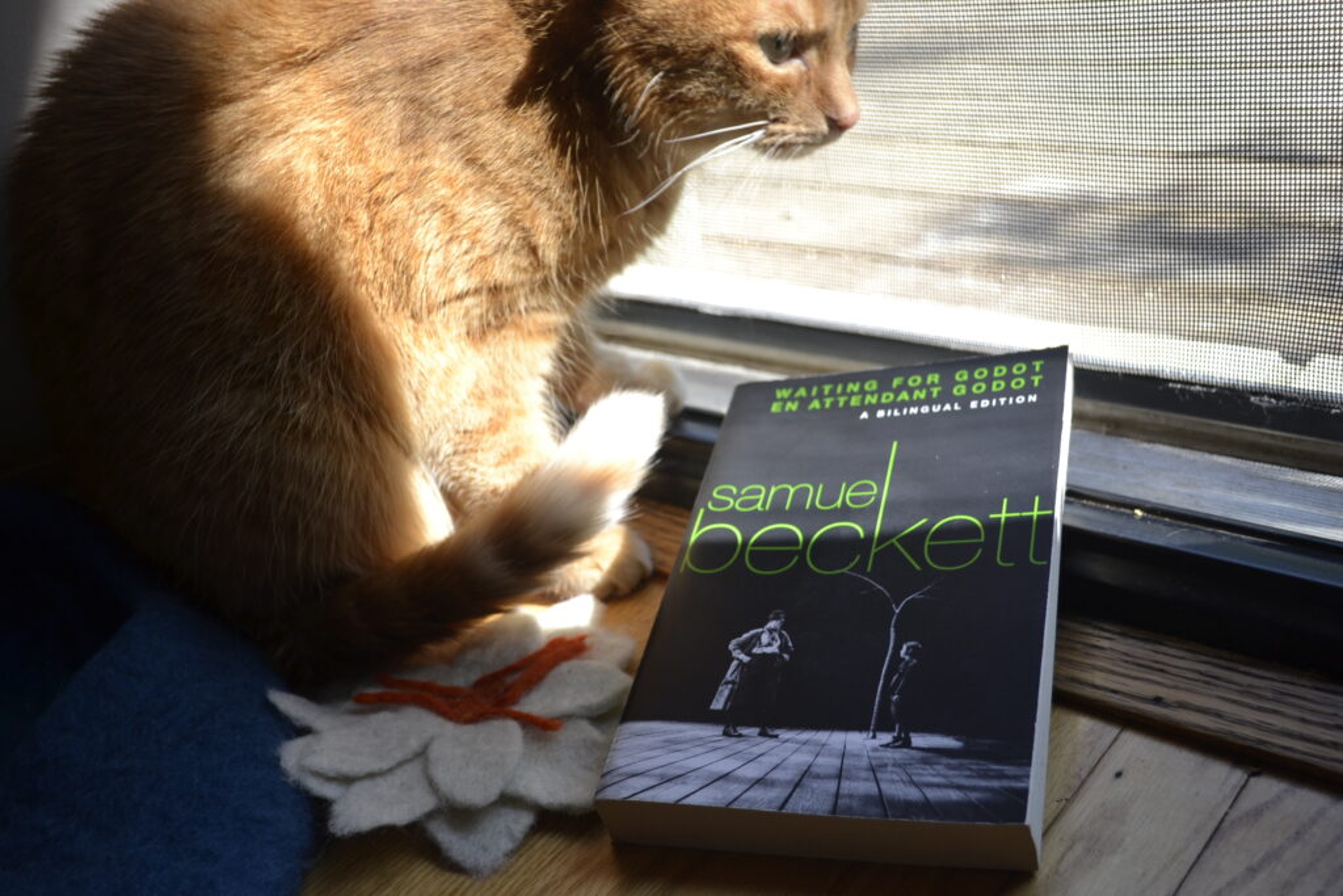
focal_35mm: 39
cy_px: 448
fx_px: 1455
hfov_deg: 49.5
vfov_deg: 34.2
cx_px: 672
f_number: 4.2
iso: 400
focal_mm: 26
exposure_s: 1/125
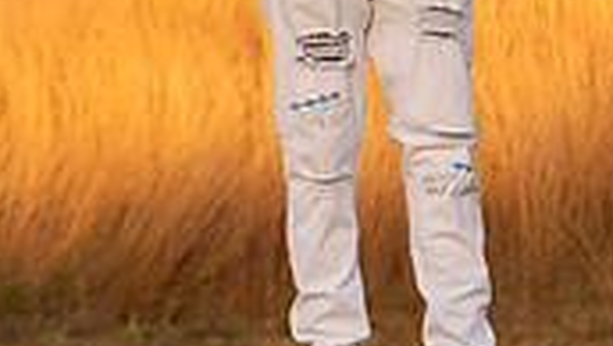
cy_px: -225
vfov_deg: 6.2
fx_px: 3123
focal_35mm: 192
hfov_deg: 11.2
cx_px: 346
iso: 31
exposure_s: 1/125
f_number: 3.2
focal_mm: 70
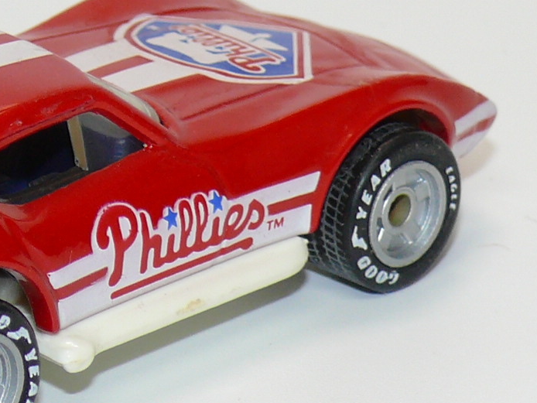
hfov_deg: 6.7
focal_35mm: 295
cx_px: 10
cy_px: 149
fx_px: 4578
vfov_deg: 5.0
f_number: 4
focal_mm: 15.2
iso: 100
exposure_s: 1/30
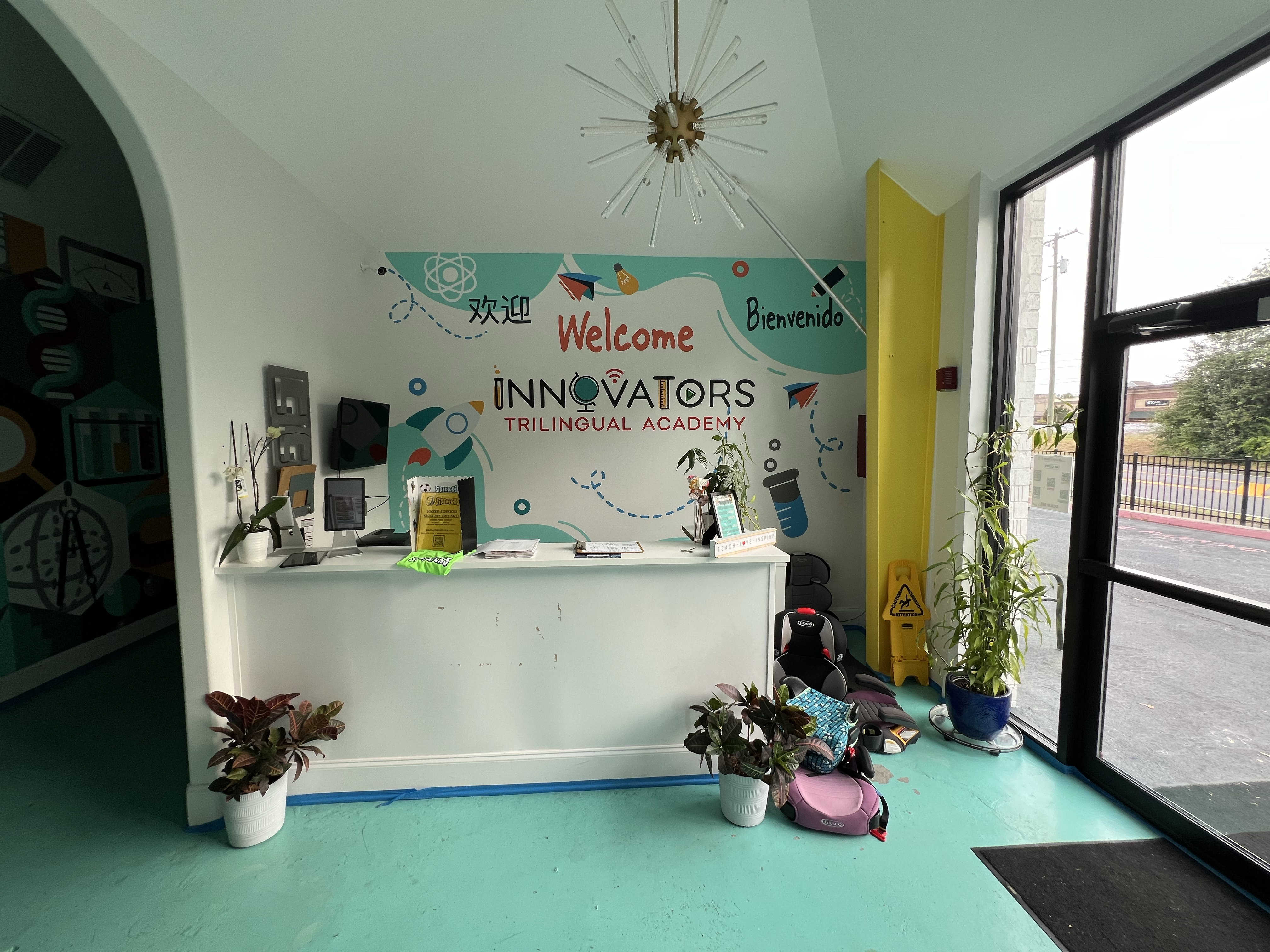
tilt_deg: -4.8
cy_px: 476
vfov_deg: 89.9
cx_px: 635
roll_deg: +0.9
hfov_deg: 106.2
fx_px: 477
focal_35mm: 13
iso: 64
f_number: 1.8
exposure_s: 1/40
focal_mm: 1.57
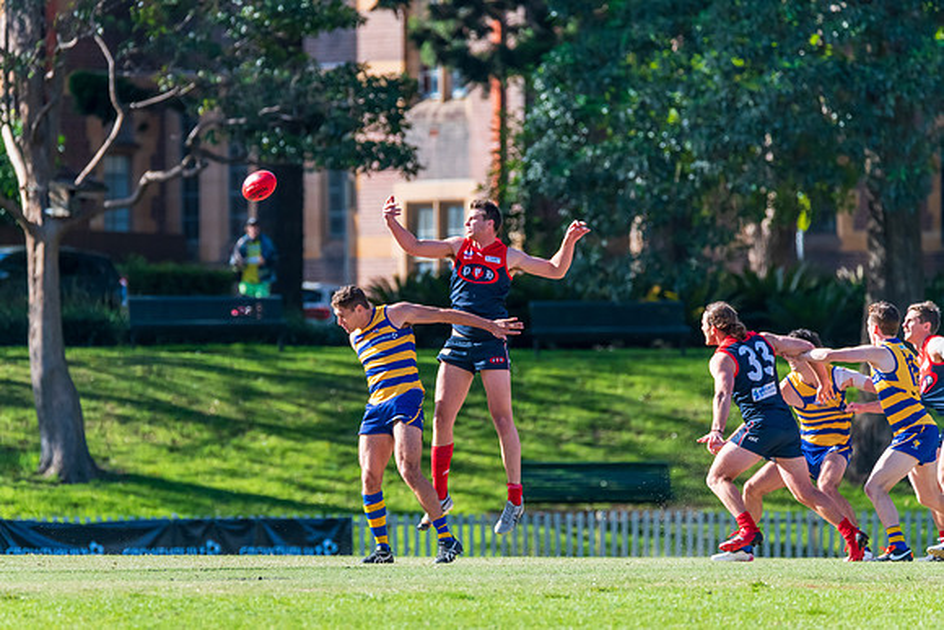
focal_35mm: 439
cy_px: 337
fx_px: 11511
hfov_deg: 4.7
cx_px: 426
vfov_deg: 3.1
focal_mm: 400
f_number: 6
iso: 1250
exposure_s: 1/1600
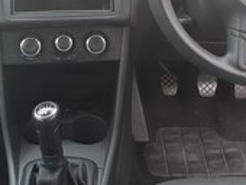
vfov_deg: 23.4
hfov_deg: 31.6
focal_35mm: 61
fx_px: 434
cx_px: 123
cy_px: 16
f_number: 2.4
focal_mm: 4.3
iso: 80
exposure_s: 1/100
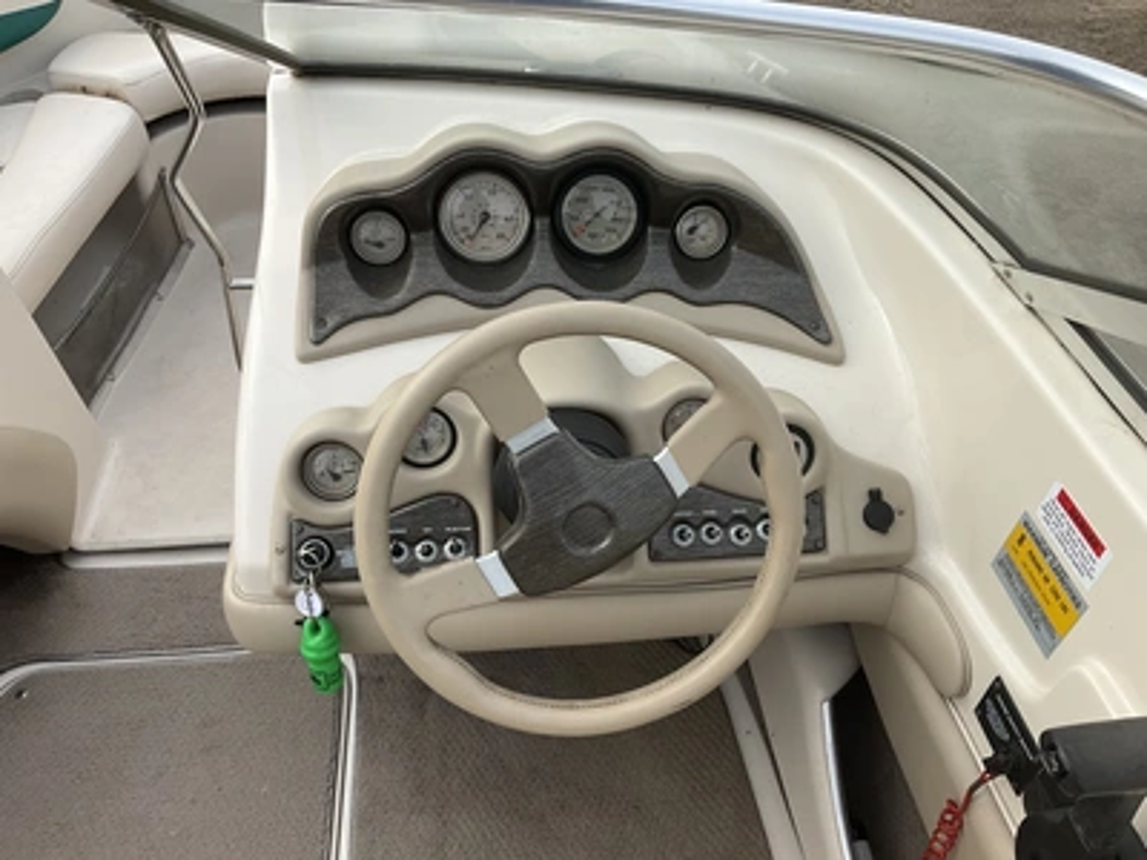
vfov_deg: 48.2
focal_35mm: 29
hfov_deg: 61.7
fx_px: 961
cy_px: 430
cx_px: 574
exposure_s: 1/978
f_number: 1.8
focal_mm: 3
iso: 25
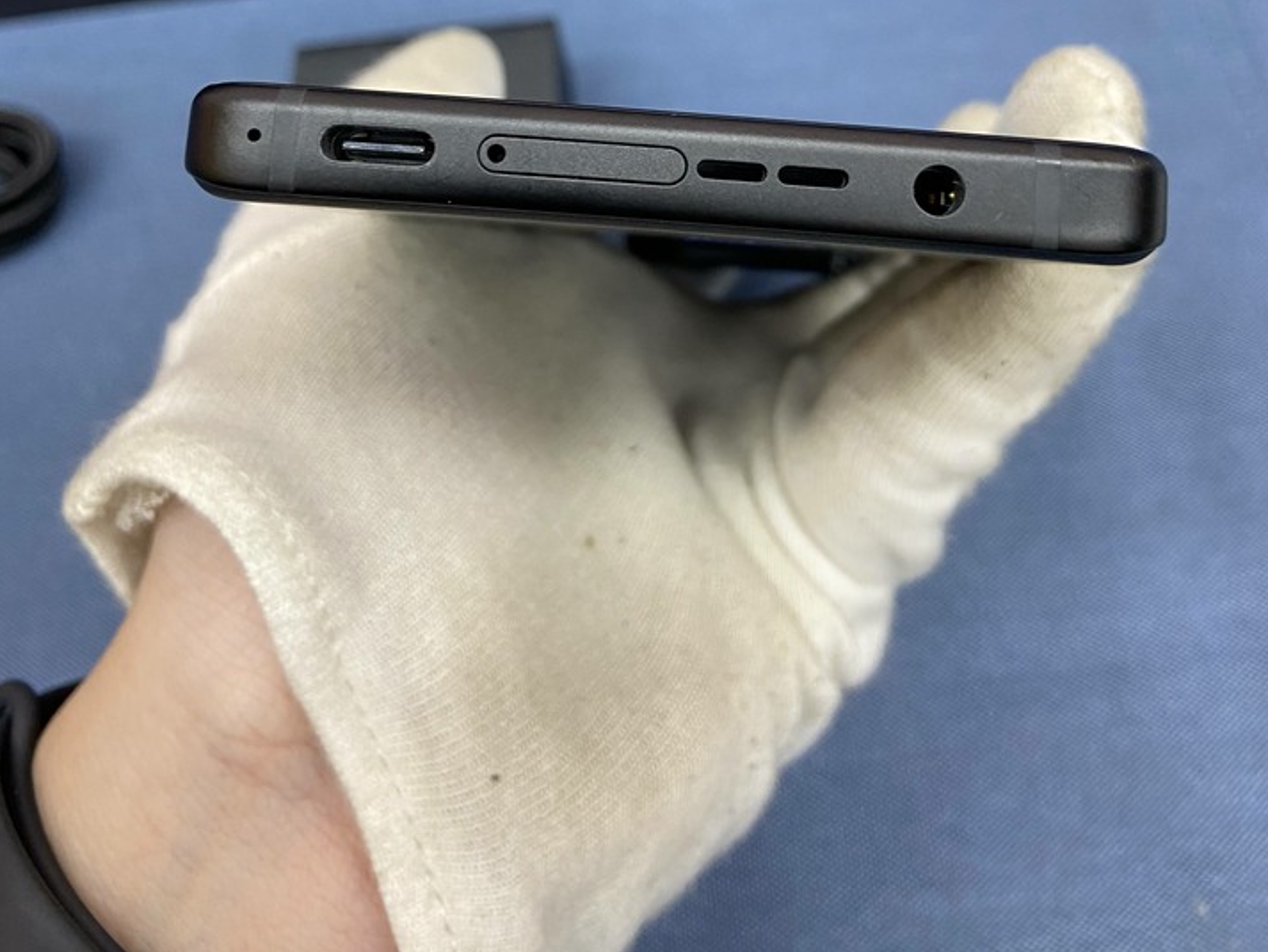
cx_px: 631
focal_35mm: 35
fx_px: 1282
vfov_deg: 38.1
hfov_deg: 52.6
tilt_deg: -56.5
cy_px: 105
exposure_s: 1/60
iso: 160
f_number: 1.8
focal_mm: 4.25
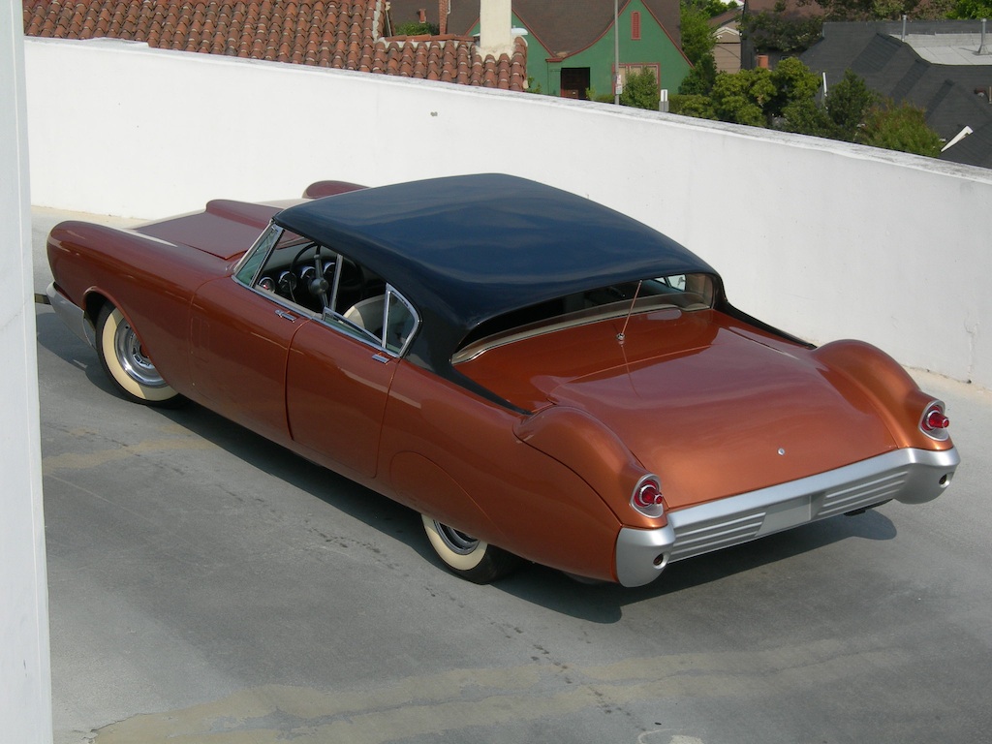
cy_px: 372
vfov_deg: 14.4
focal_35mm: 103
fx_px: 2952
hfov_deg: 19.1
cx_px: 496
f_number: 7.8
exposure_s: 1/260
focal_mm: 21.3
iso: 50
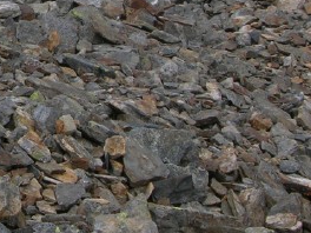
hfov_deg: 13.9
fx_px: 1222
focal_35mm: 136
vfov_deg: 10.8
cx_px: -112
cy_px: 7
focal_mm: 8.9
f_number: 6.3
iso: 50
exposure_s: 1/223
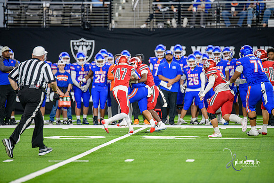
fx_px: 2284
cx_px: 137
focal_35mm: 300
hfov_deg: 6.9
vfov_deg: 4.6
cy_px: 92
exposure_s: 1/400
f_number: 2.8
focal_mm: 300
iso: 1000
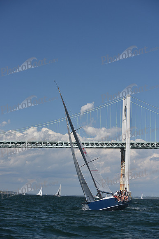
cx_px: 80
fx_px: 463
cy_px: 120
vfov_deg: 28.8
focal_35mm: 70
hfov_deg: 19.5
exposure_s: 1/1000
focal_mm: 70
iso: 250
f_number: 6.3
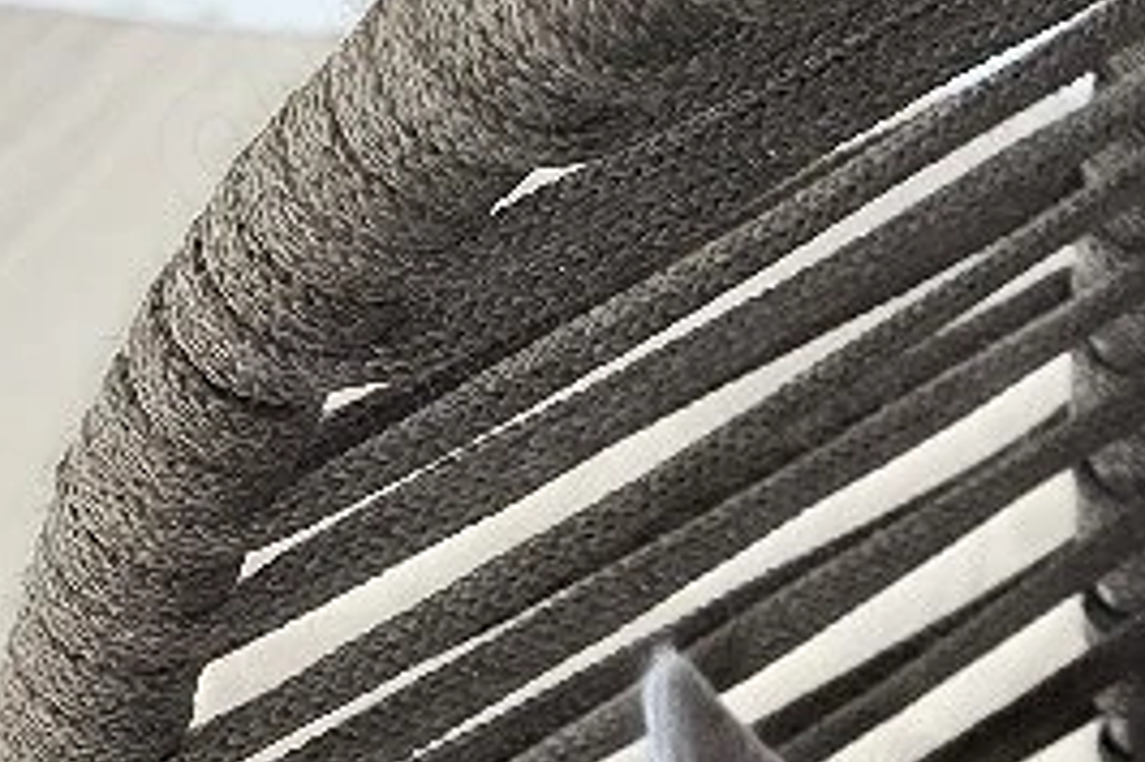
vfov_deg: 11.0
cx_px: 1971
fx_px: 3814
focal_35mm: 120
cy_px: 1165
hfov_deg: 15.1
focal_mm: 6.3
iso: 160
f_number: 1.7
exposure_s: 1/101
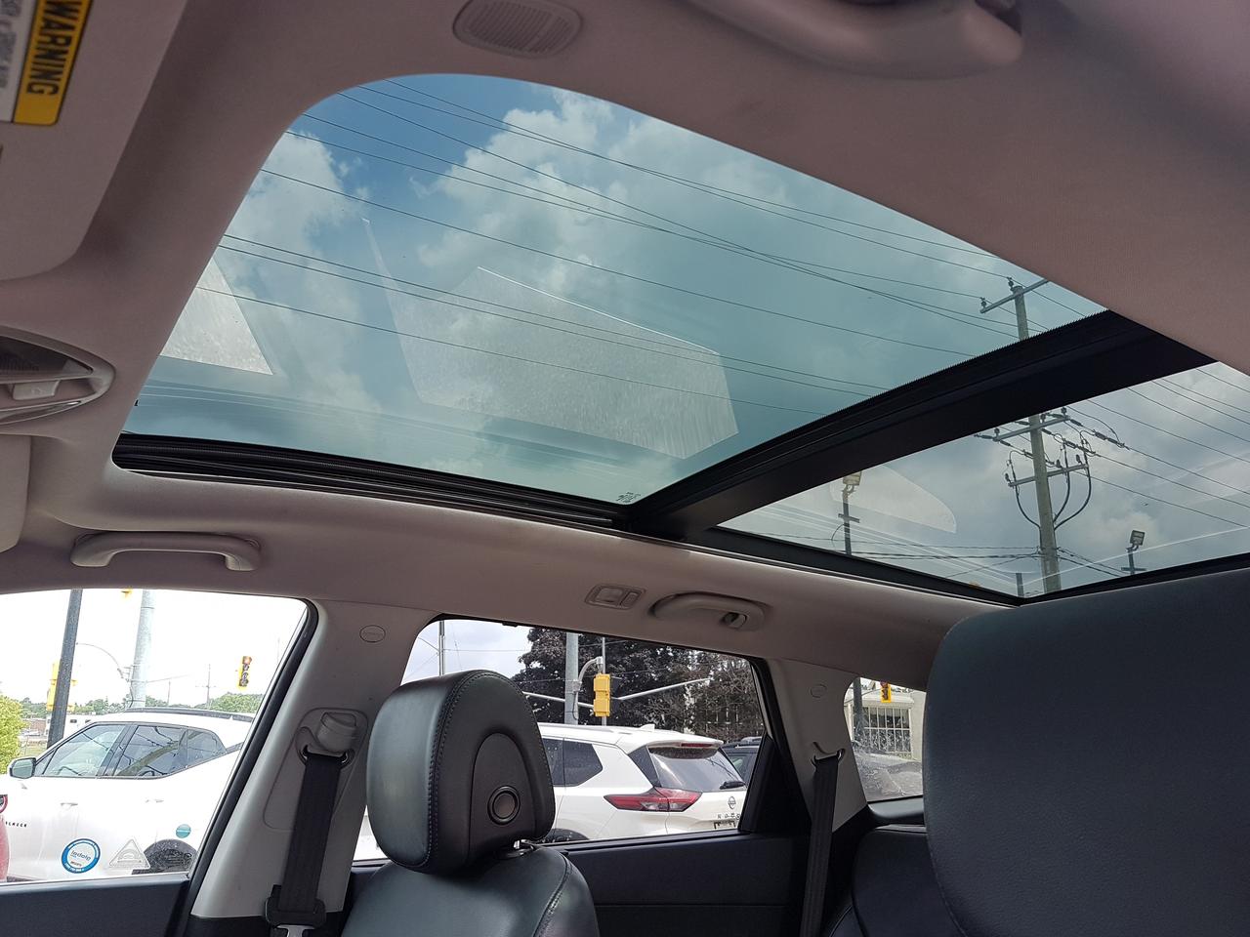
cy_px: 468
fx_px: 939
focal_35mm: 26
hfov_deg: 67.3
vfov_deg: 53.1
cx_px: 625
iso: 40
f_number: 1.7
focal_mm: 4.2
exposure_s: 1/327
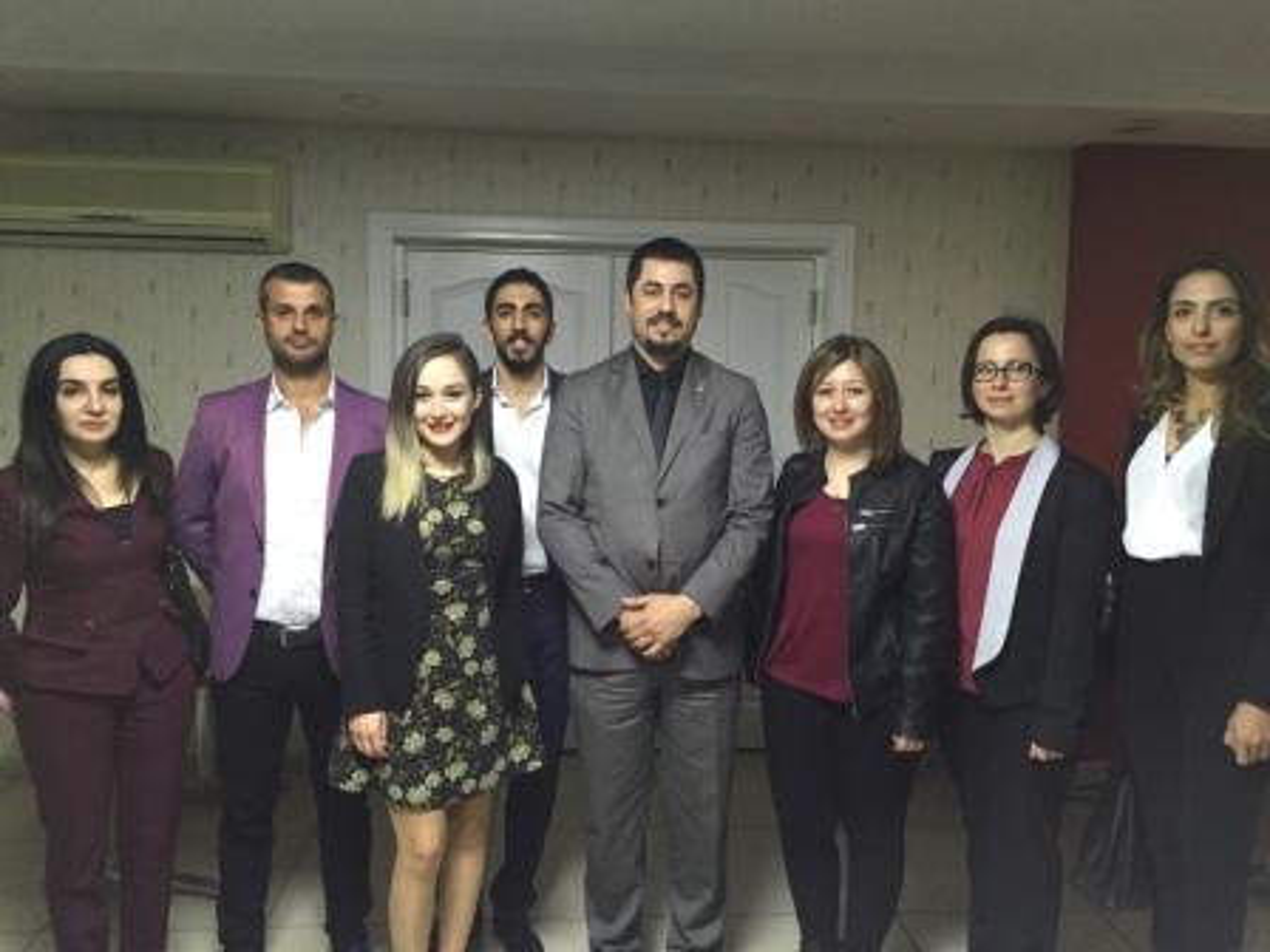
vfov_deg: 48.2
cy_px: 476
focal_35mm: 29
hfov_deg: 61.7
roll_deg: -1.1
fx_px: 1064
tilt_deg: -6.2
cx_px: 635
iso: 250
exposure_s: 1/17
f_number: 2.2
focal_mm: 4.15
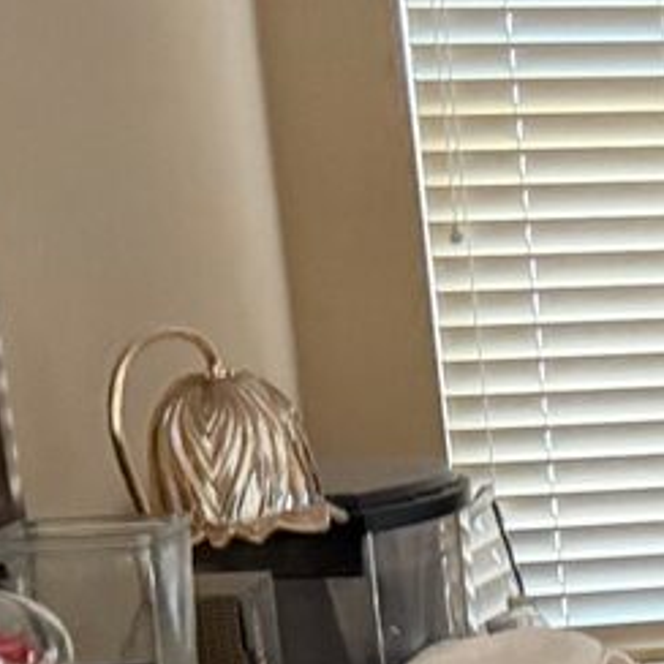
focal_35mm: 139
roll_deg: +1.0
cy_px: 626
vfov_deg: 12.4
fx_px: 3017
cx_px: 1976
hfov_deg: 9.7
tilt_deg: -7.4
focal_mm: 6.76
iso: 640
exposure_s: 1/60
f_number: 1.78
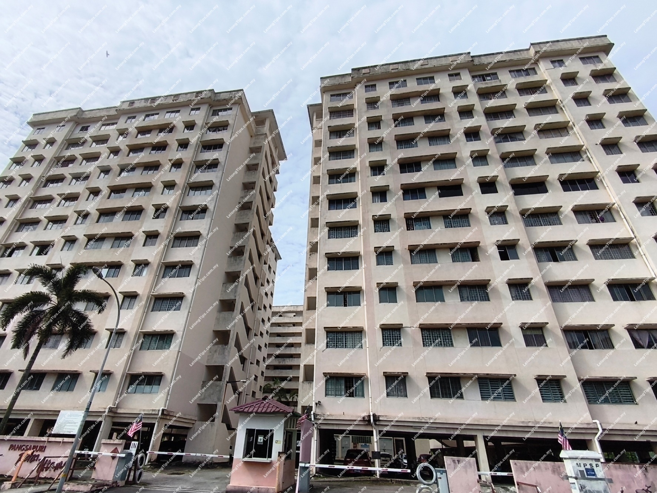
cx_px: 328
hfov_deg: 98.2
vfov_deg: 81.8
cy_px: 246
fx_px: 285
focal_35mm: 15
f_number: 2.2
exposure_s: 1/7843
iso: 64
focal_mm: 1.65
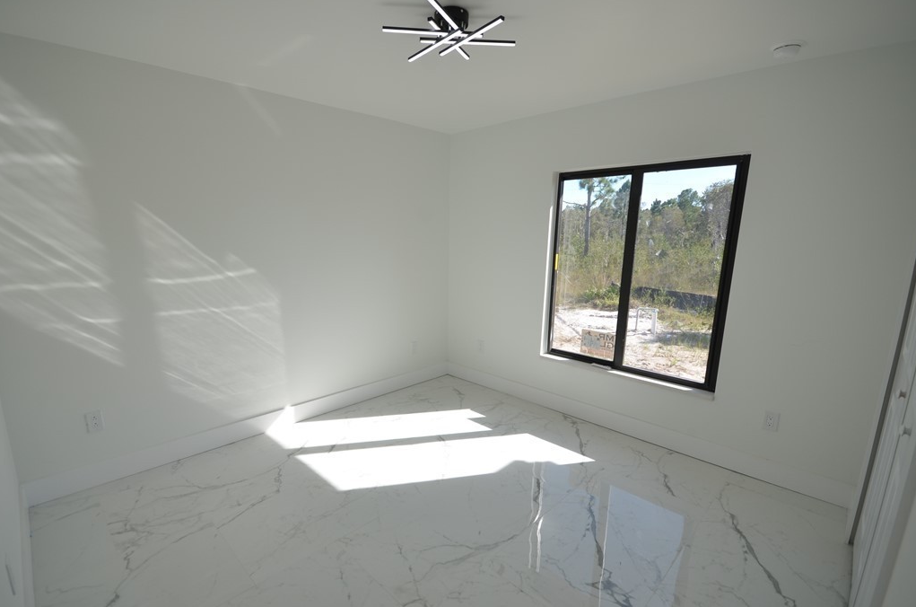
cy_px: 315
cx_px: 436
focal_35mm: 16
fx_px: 406
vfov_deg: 73.5
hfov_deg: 96.8
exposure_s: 1/200
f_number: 7.1
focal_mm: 10
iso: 200
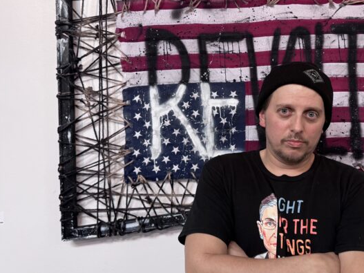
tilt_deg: -1.5
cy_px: 117
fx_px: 368
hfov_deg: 51.1
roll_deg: +1.3
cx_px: 259
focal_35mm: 35
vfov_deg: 40.6
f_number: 1.78
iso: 320
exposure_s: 1/60
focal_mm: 6.76
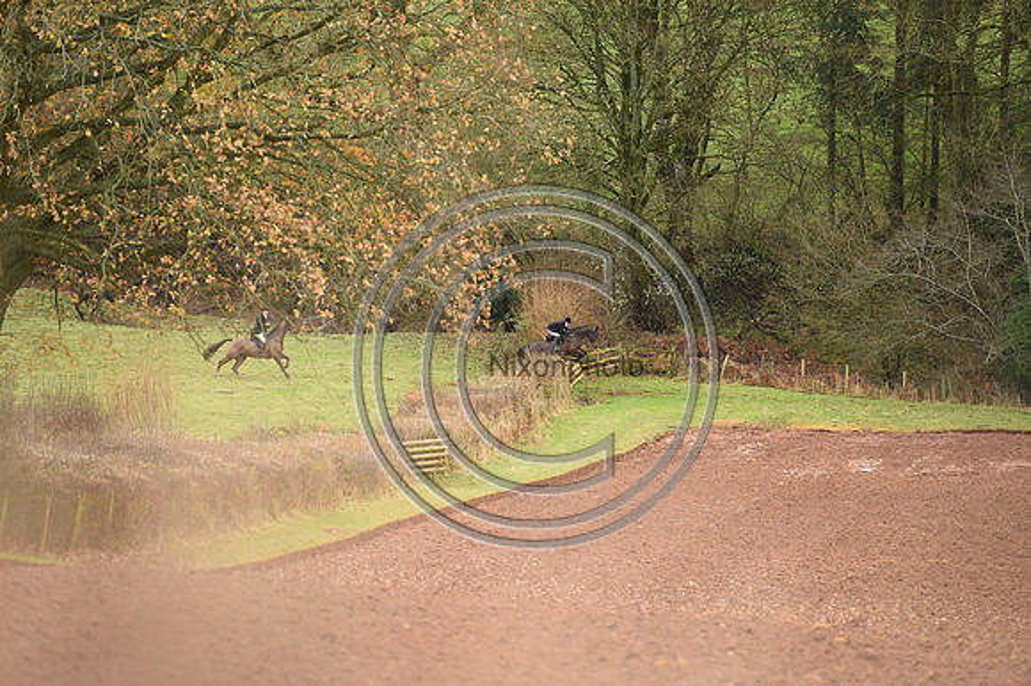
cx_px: 516
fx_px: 5724
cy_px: 343
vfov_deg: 6.9
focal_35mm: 200
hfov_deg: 10.3
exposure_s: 1/1000
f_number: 3.5
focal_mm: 200
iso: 1250
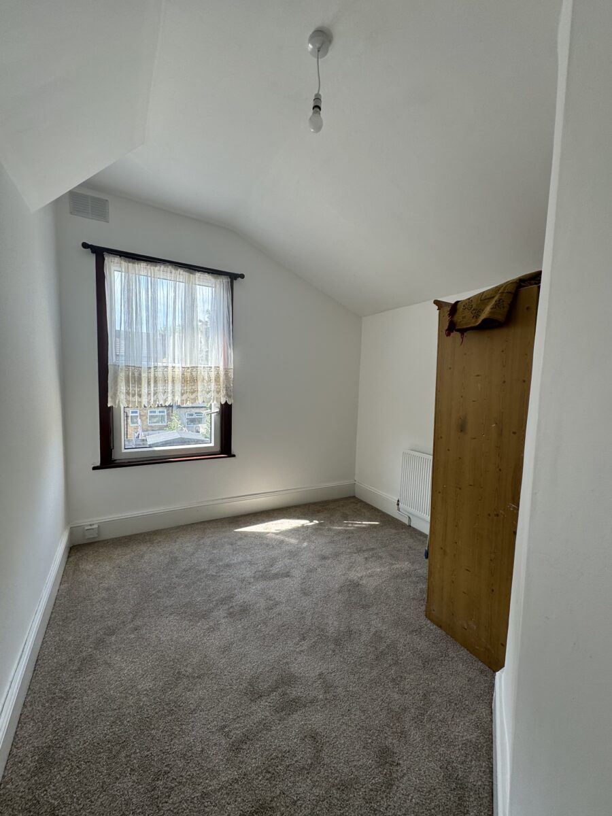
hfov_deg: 85.7
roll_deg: -2.8
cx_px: 306
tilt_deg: -5.3
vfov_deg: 102.1
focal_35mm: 14
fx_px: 330
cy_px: 408
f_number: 2.2
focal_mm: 2.22
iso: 40
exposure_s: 1/127
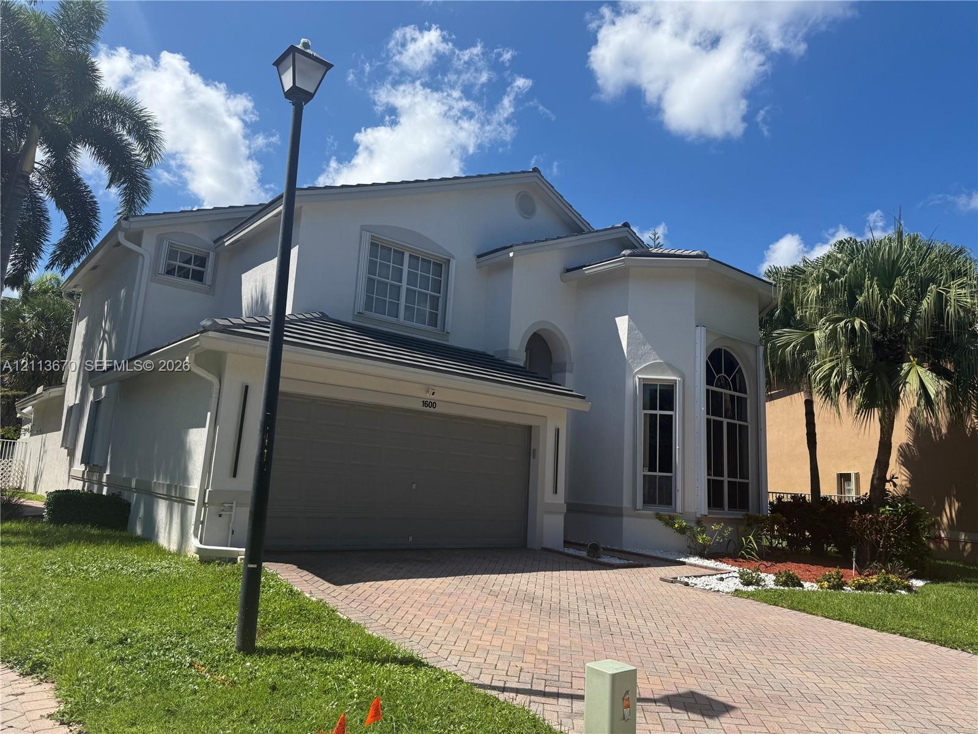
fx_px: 678
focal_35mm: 24
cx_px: 489
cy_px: 367
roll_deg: -3.6
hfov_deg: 71.6
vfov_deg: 56.8
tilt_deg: +10.1
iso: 80
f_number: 1.78
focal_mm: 6.76
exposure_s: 1/5319
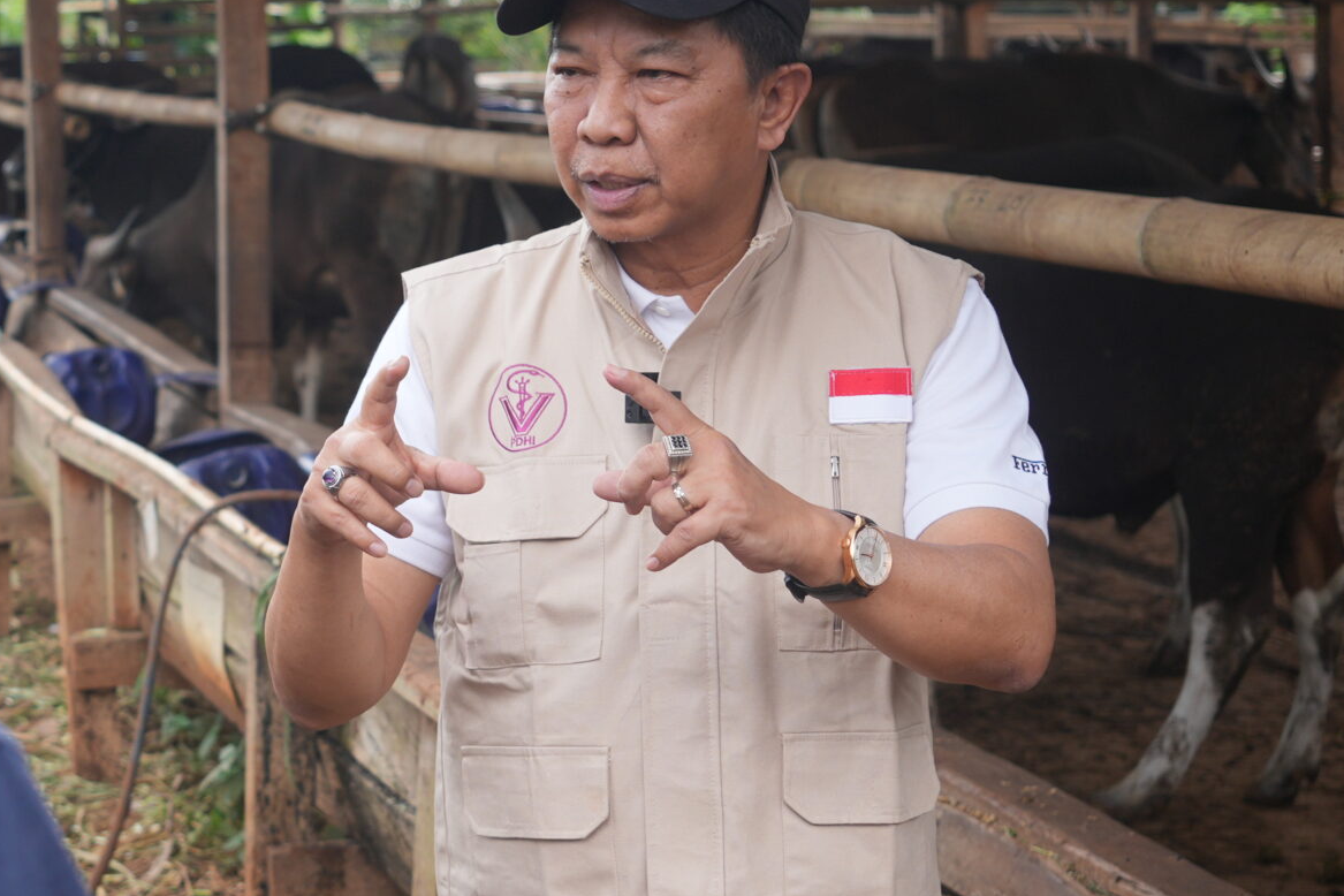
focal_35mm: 81
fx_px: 3023
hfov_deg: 24.4
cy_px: 379
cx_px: 155
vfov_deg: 16.9
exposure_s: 1/320
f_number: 2.8
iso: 125
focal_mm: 24.6
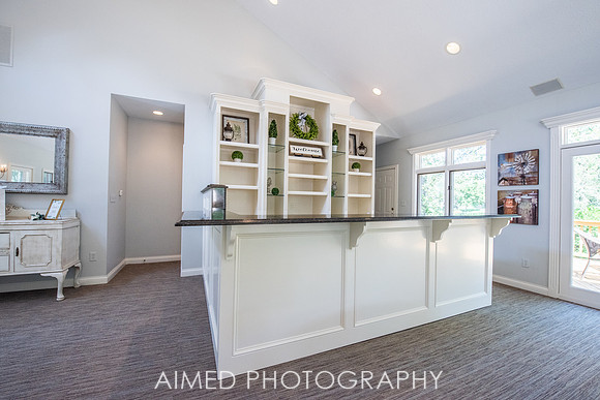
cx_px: 297
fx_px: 238
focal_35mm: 14
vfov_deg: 80.2
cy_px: 200
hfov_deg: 103.2
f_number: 7.1
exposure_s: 1/160
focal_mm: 14
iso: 1250
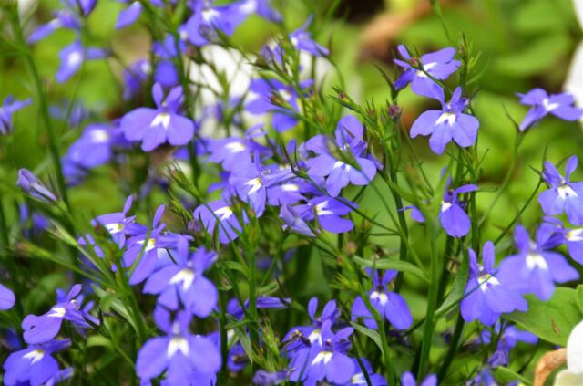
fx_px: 4845
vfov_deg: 4.6
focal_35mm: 300
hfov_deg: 6.9
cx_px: 292
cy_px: 193
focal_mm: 200
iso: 280
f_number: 8
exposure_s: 1/125
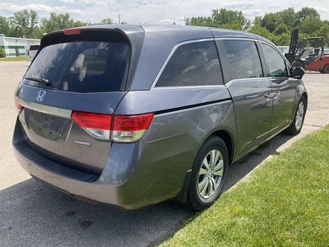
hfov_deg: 61.7
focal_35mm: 29
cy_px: 124
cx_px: 164
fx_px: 276
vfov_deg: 48.2
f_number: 1.8
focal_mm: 3
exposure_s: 1/829
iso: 25
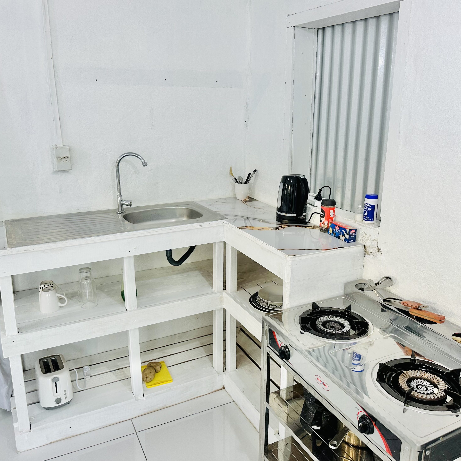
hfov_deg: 55.6
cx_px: 247
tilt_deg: -13.7
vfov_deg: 55.6
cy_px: 226
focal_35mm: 29
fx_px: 437
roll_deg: +0.2
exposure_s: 1/50
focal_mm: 6.86
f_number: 1.78
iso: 125
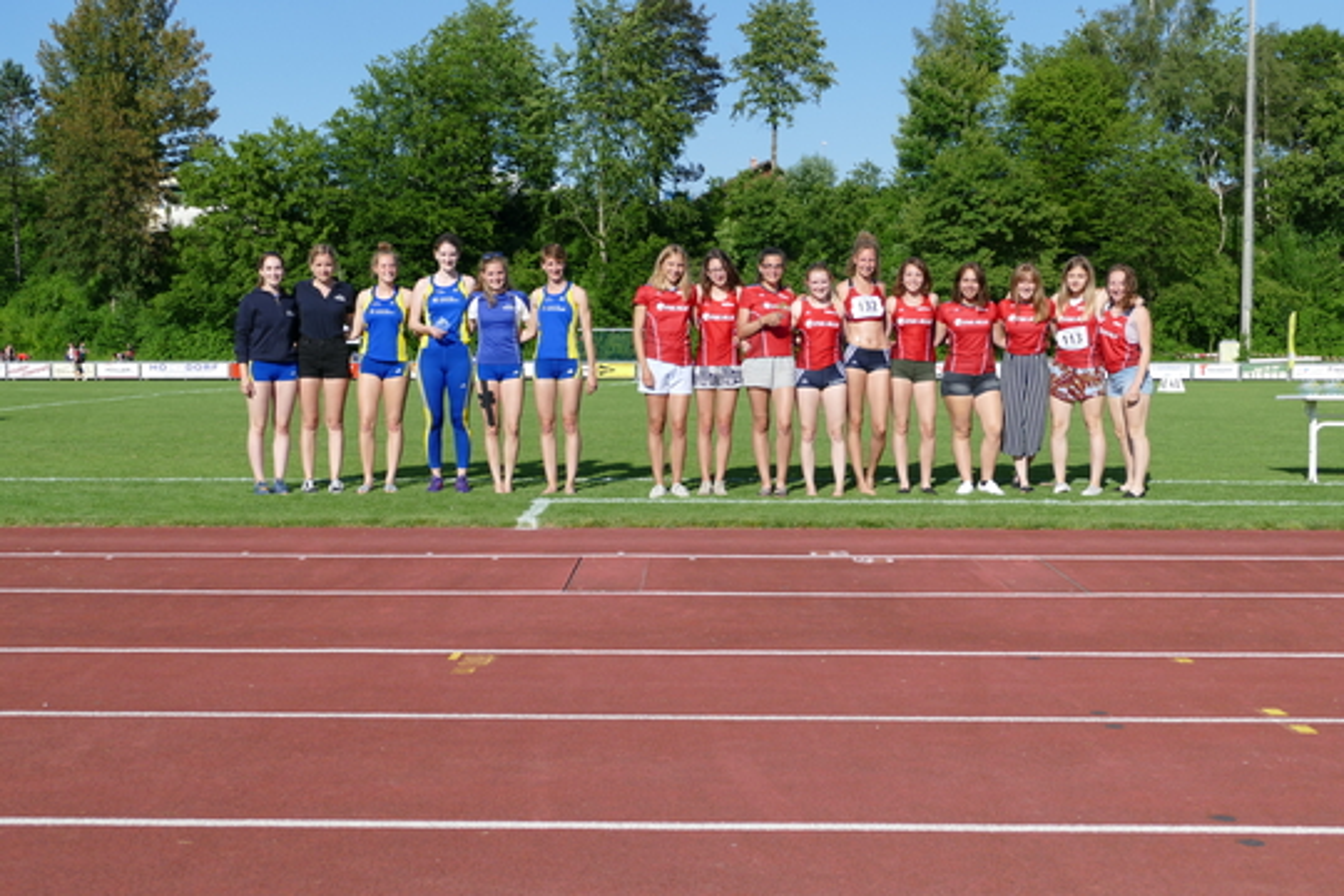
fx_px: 1717
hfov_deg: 42.7
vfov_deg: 29.2
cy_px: 448
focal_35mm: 46
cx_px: 672
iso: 125
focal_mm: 16.74
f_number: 3.2
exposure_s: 1/1600
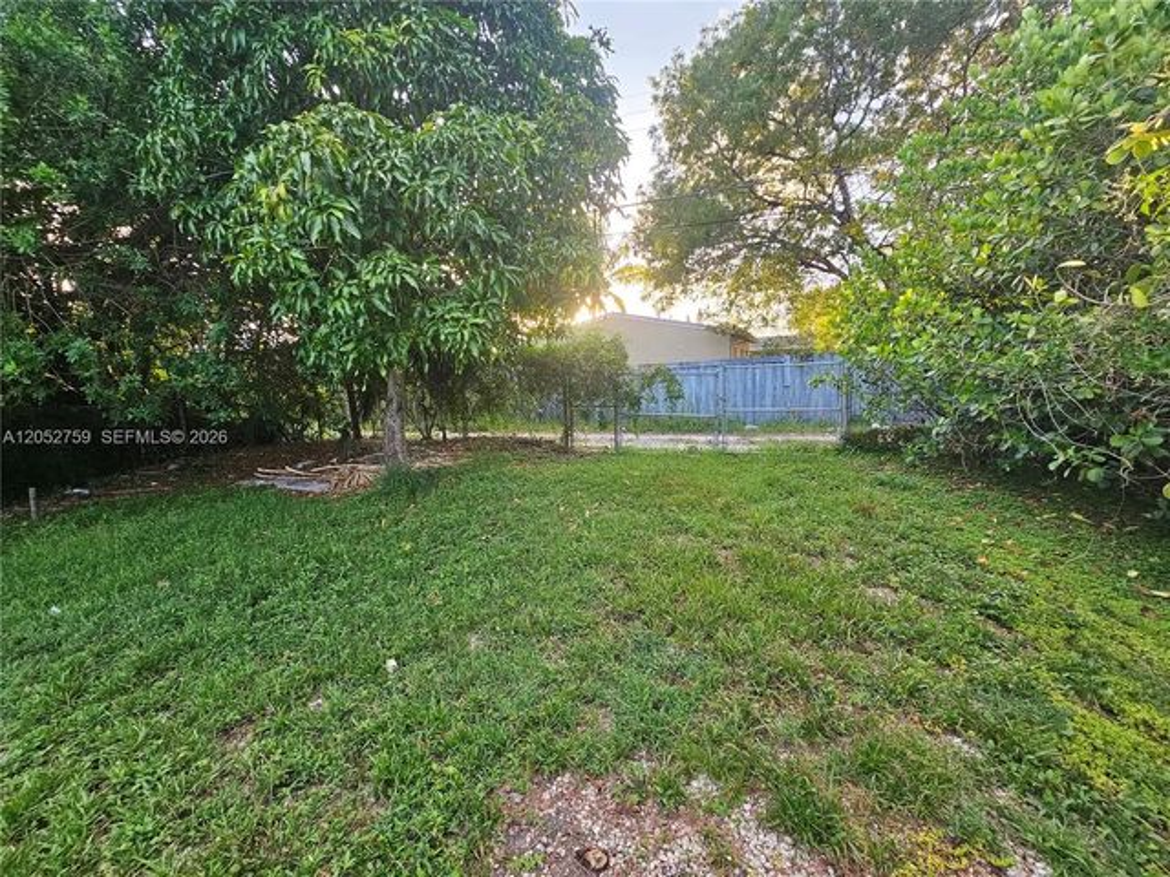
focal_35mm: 13
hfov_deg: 106.2
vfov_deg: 89.9
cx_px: 585
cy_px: 438
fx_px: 439
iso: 64
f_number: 2.2
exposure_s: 1/60
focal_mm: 2.2
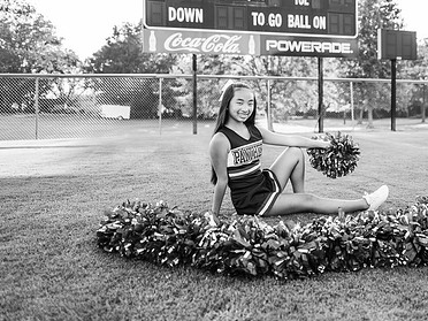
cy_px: 102
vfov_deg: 39.1
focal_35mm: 36
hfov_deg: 49.9
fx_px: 445
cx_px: 303
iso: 125
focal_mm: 24
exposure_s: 1/500
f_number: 2
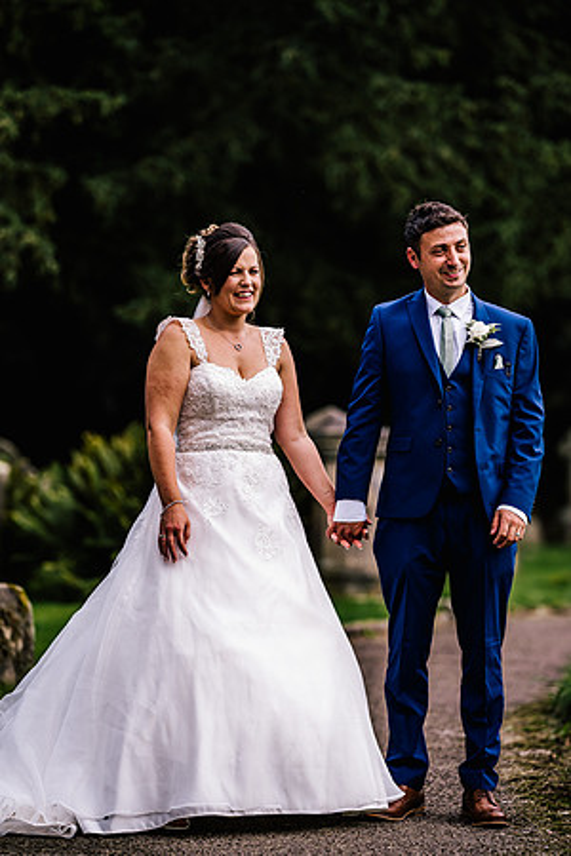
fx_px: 3212
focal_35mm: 135
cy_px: 428
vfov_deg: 15.2
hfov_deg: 10.2
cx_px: 286
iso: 50
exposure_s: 1/640
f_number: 2.2
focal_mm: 135
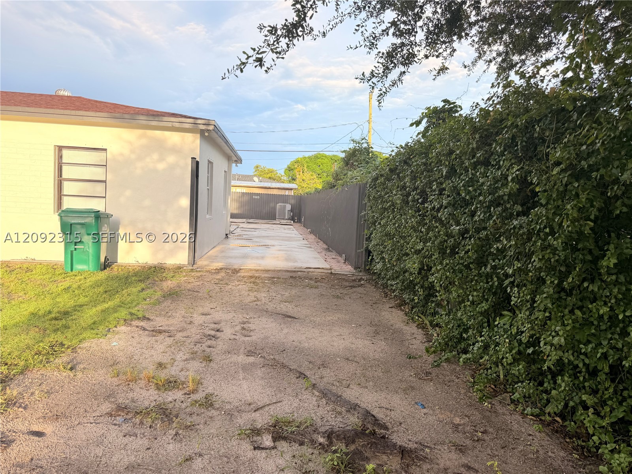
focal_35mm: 24
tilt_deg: -7.4
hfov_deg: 71.6
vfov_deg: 56.8
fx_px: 438
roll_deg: -1.0
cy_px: 237
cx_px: 316
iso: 80
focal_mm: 6.76
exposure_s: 1/1361
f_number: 1.78
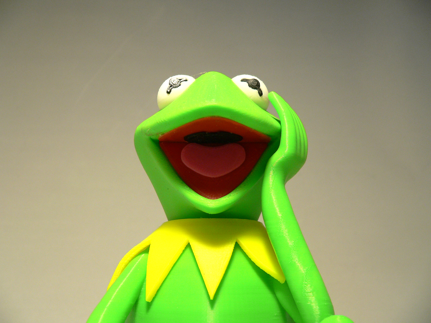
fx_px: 448
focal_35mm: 36
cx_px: 216
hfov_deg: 51.4
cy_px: 162
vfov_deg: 39.7
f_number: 2.8
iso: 150
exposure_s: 1/60
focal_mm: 6
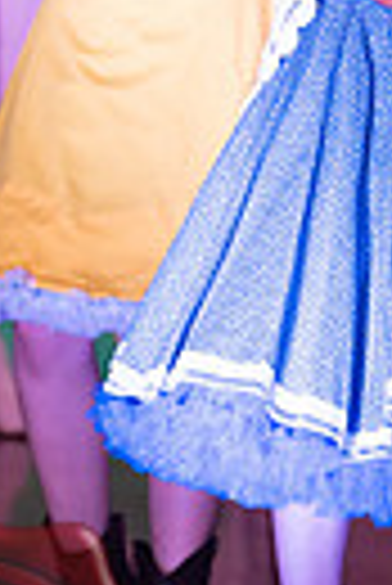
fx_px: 10425
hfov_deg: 2.2
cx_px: 392
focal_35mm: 640
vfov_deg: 3.2
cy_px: 22
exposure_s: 1/200
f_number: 2.8
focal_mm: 185
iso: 1000
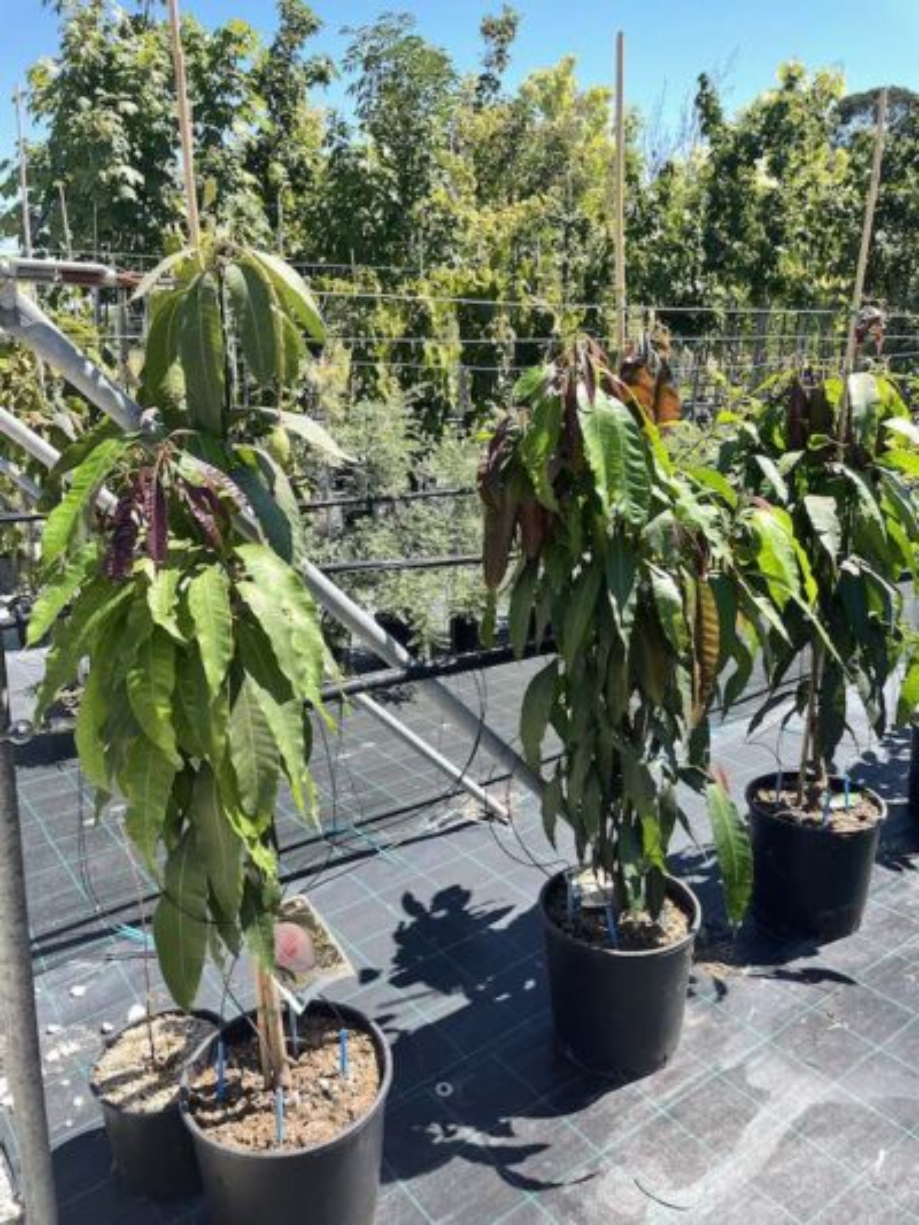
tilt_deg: -15.9
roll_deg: +0.9
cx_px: 460
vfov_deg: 67.3
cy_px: 612
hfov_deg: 53.1
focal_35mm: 26
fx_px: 920
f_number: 1.6
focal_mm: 4.2
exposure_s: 1/1304
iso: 32
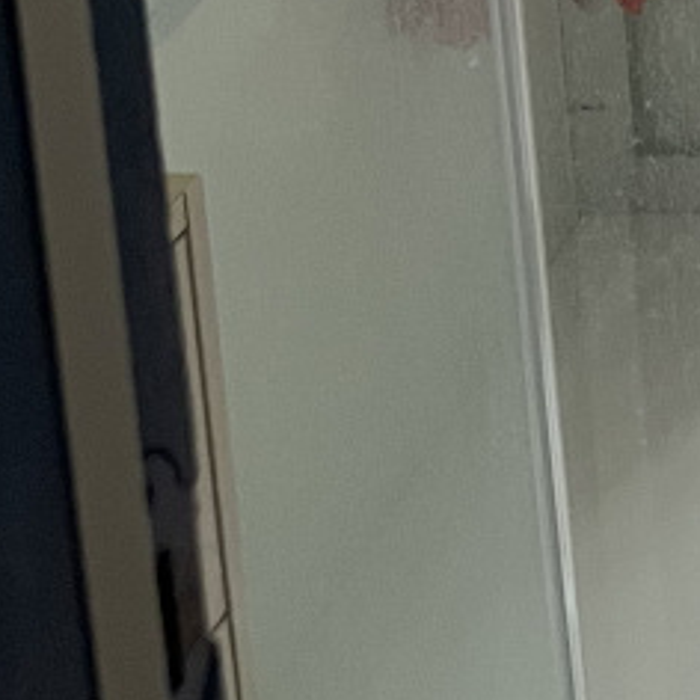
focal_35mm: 130
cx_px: 1252
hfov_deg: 12.3
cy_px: -868
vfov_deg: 11.5
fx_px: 2974
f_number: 1.6
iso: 125
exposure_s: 1/66
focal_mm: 4.2
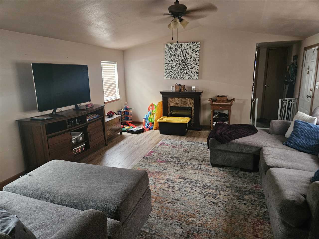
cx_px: 160
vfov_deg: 58.9
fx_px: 212
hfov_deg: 73.9
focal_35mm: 23
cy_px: 120
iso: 640
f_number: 1.8
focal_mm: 5.4
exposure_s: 1/30
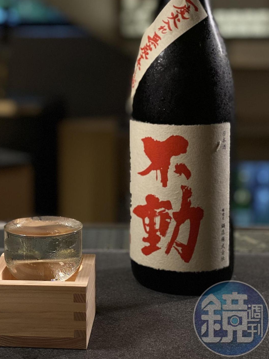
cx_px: 91
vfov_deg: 26.2
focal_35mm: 74
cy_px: 114
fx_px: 767
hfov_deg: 19.8
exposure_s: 1/120
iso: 100
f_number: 2
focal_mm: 6
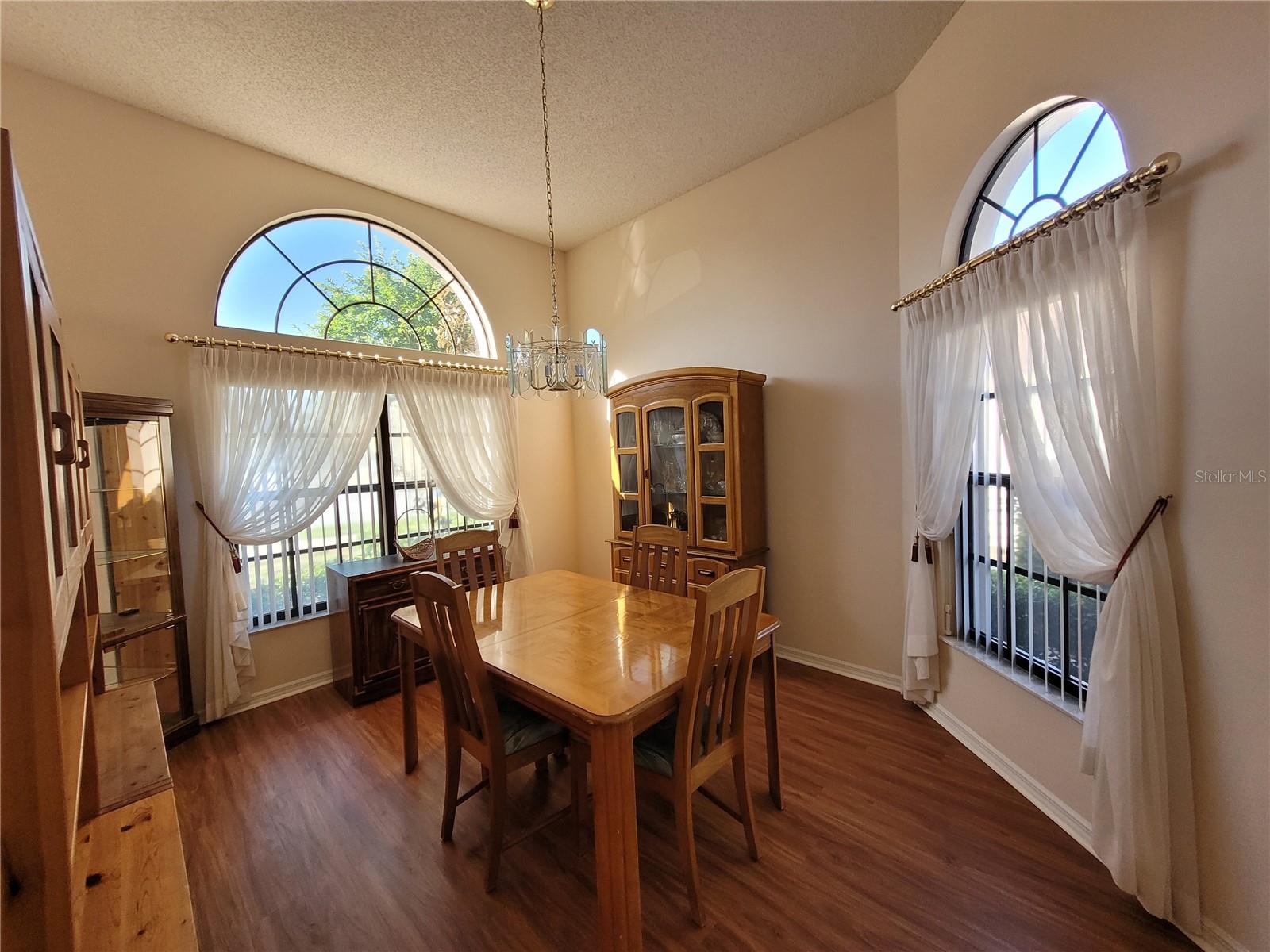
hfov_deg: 106.2
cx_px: 635
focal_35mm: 13
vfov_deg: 89.9
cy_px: 476
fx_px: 477
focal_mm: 1.74
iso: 125
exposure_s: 1/60
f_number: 2.2
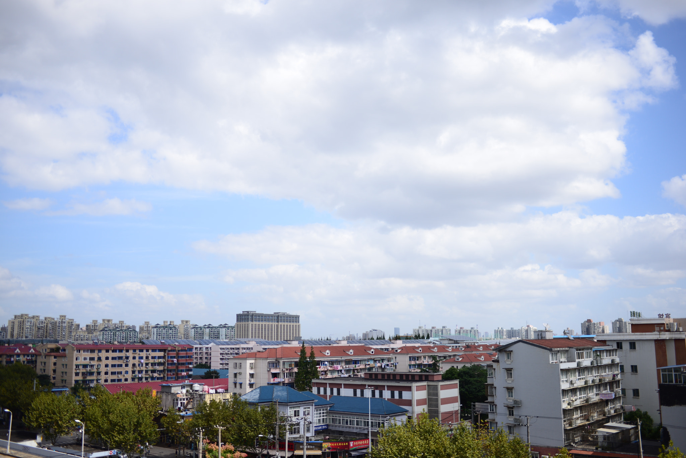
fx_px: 667
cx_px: 343
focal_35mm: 35
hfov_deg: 54.4
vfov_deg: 37.9
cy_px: 229
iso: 100
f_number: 1.8
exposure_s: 1/4000
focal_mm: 35
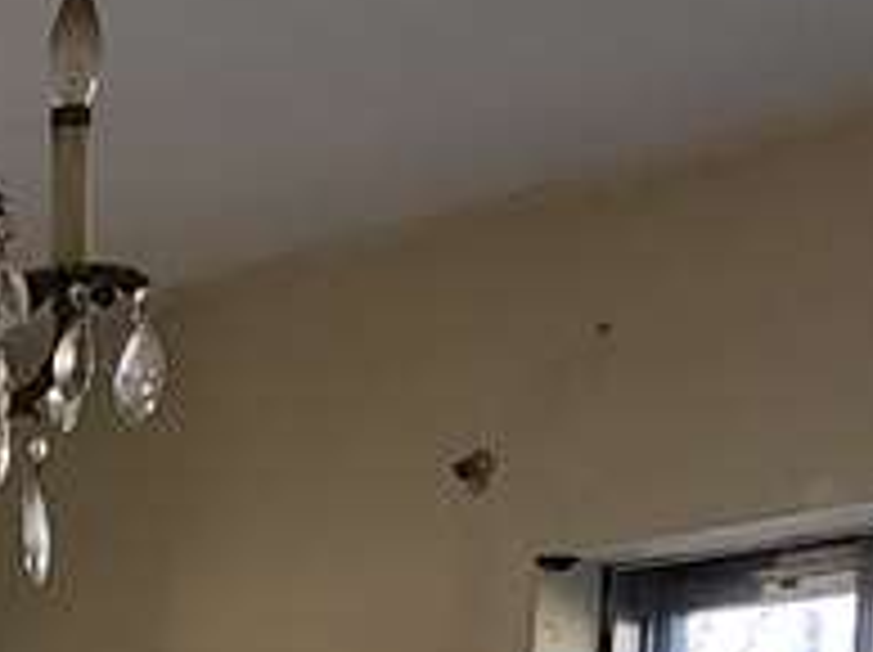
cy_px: 1439
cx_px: -536
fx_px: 3829
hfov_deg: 12.2
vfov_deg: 9.0
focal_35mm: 152
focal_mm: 6.4
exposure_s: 1/60
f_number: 1.8
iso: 16
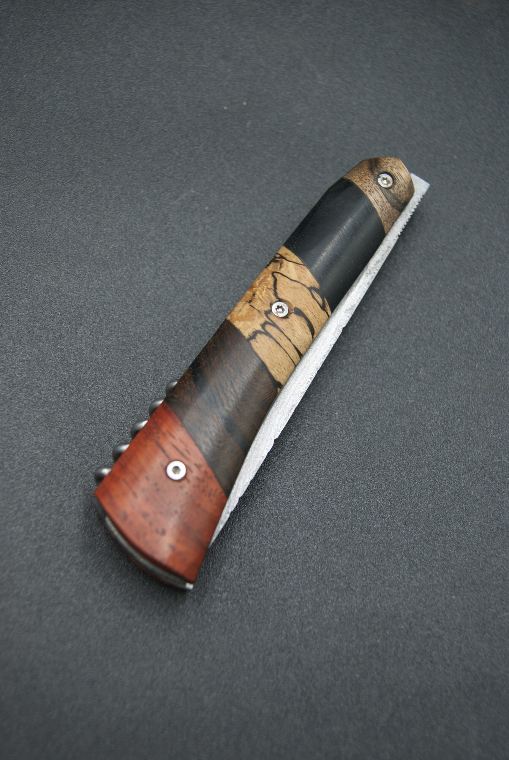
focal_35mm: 52
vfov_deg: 37.8
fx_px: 1110
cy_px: 380
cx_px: 254
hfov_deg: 25.8
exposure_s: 1/60
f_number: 5
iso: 125
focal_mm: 35
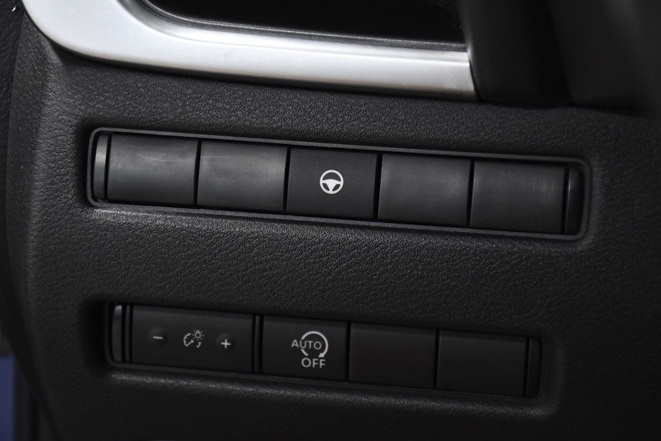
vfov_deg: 13.8
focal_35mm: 99
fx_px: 1818
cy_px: 220
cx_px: 330
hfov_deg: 20.6
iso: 2500
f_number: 5
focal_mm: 66
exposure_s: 1/200
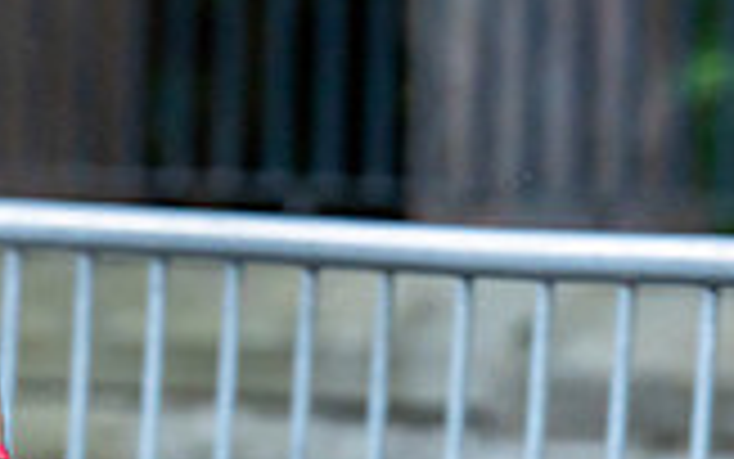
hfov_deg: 2.7
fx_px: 15308
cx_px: -318
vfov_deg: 1.7
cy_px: -197
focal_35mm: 765
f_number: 2.8
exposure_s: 1/1000
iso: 1250
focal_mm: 153
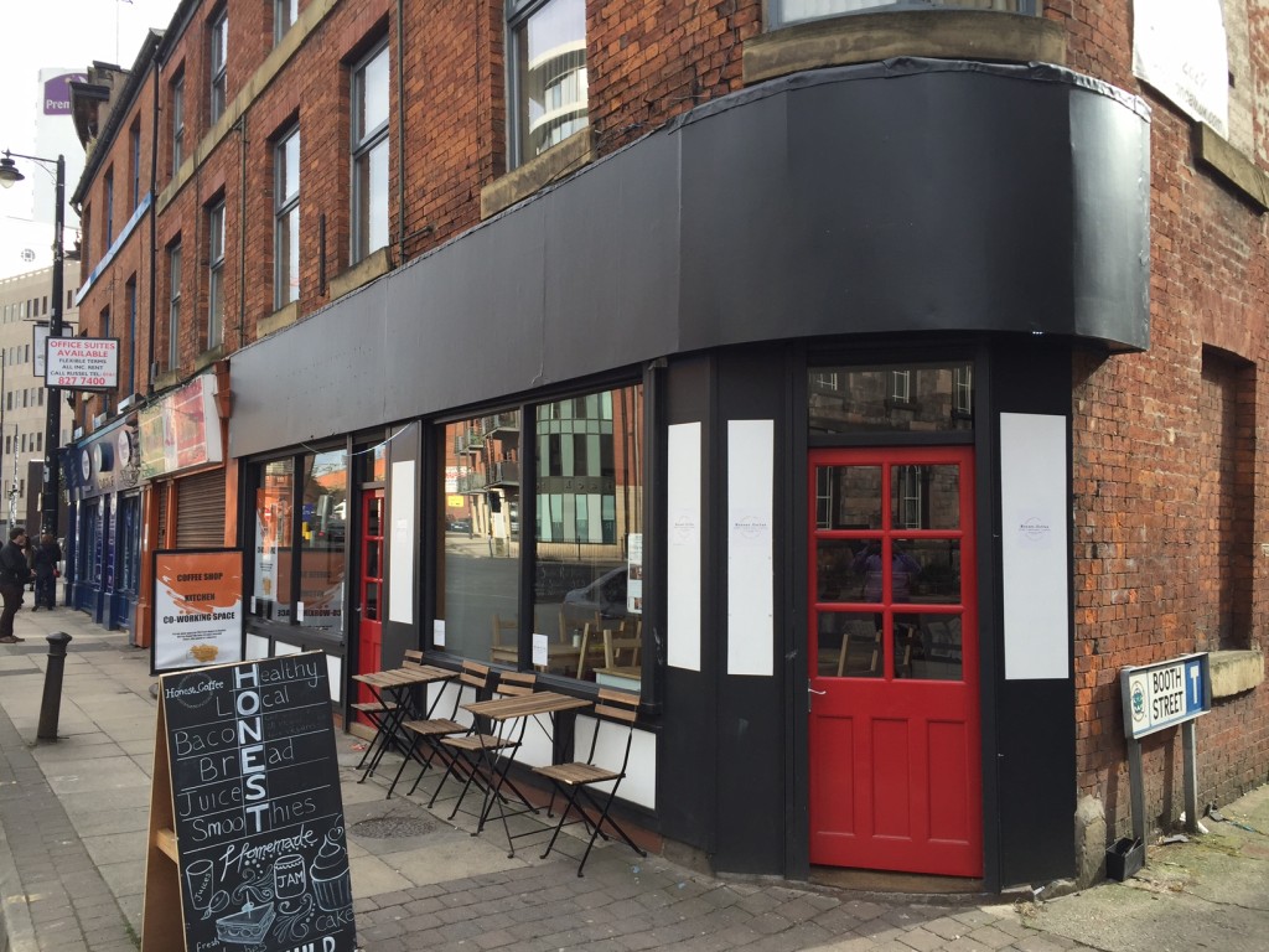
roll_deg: -0.2
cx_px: 634
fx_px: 1063
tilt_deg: +2.1
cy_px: 476
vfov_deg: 48.2
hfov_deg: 61.7
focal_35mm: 29
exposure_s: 1/395
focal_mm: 4.15
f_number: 2.2
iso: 32
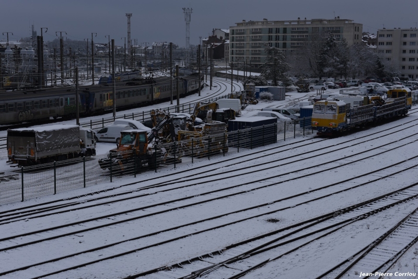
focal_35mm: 60
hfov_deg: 33.4
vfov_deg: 22.6
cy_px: 140
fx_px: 697
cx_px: 209
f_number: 10
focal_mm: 60
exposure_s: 1/160
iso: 100
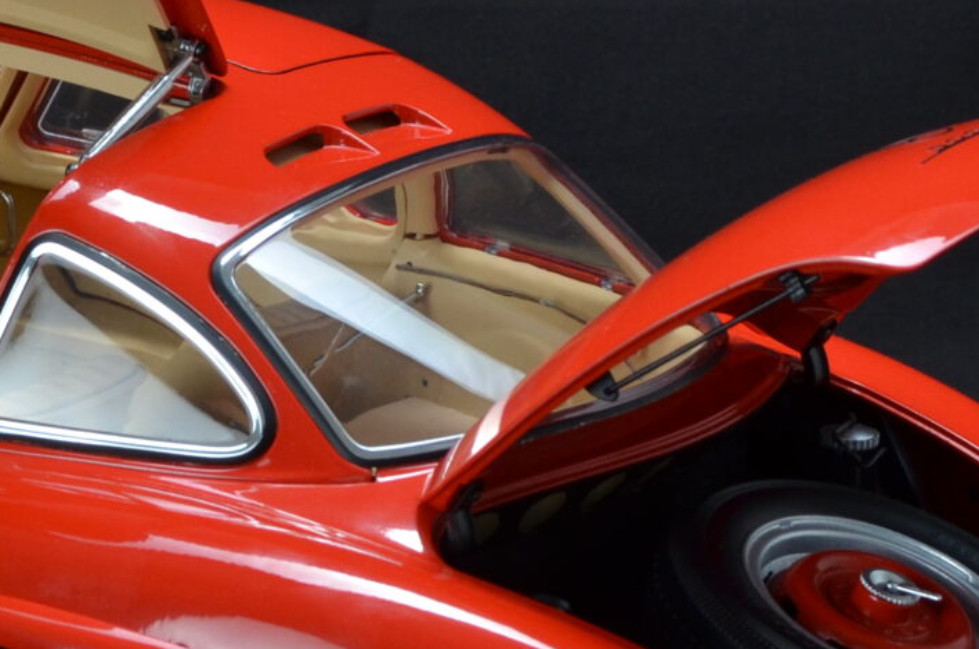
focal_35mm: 217
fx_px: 5889
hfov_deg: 9.4
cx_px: -71
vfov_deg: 6.3
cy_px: 320
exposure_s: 1/50
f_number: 9
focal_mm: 40
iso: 400
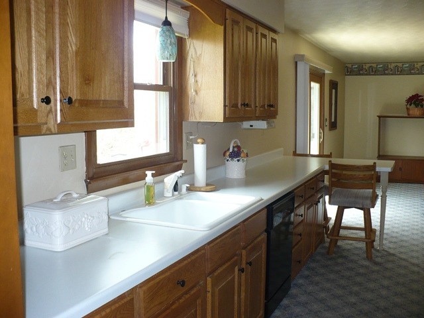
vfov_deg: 38.7
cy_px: 159
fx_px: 453
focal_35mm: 37
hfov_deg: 50.1
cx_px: 212
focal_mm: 6.1
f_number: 2.8
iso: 160
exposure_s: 1/30
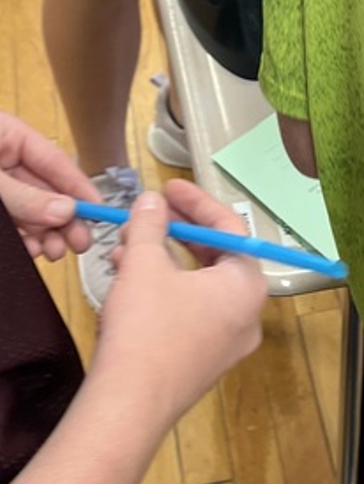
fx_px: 1358
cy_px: -74
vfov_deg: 19.2
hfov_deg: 15.1
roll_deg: +2.5
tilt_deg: -34.7
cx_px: 332
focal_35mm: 97
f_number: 1.6
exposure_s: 1/60
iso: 64
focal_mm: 5.1
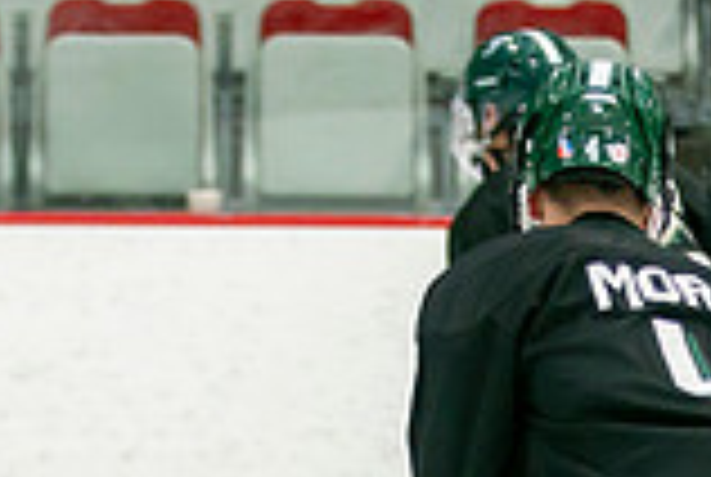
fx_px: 12703
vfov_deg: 2.1
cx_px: 486
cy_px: 668
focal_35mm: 642
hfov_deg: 3.2
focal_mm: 105
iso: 640
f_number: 3.2
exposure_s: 1/640
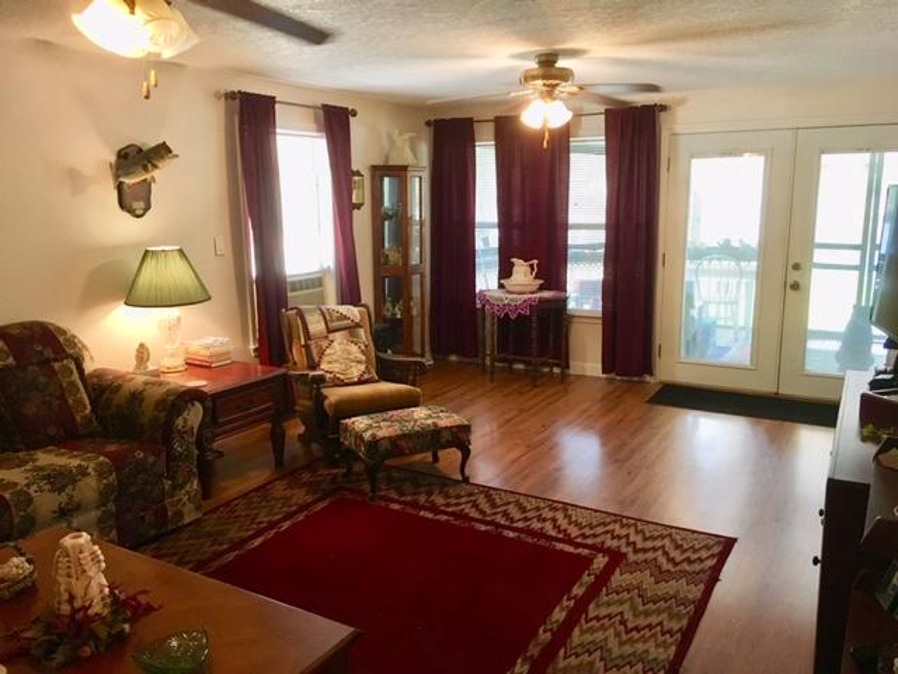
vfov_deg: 48.2
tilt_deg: -12.2
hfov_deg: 61.7
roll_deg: +1.2
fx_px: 752
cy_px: 337
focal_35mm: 29
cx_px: 449
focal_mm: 4.15
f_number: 2.2
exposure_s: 1/30
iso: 125
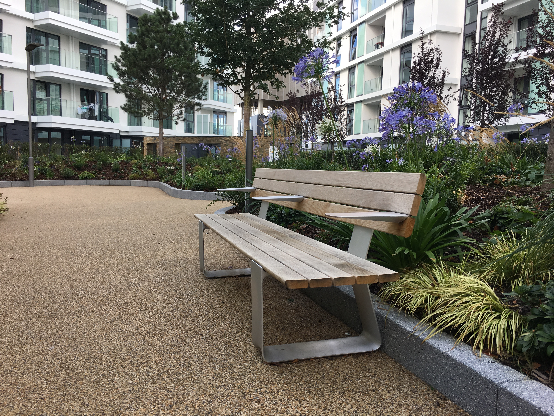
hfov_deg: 61.7
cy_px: 208
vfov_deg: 48.2
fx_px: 464
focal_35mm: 29
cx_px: 277
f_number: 2.2
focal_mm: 4.15
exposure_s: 1/356
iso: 25
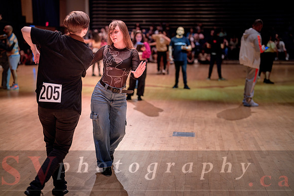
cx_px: 147
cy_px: 98
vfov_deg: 27.0
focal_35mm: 50
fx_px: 408
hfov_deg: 39.6
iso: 1600
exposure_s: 1/250
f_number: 1.4
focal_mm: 50
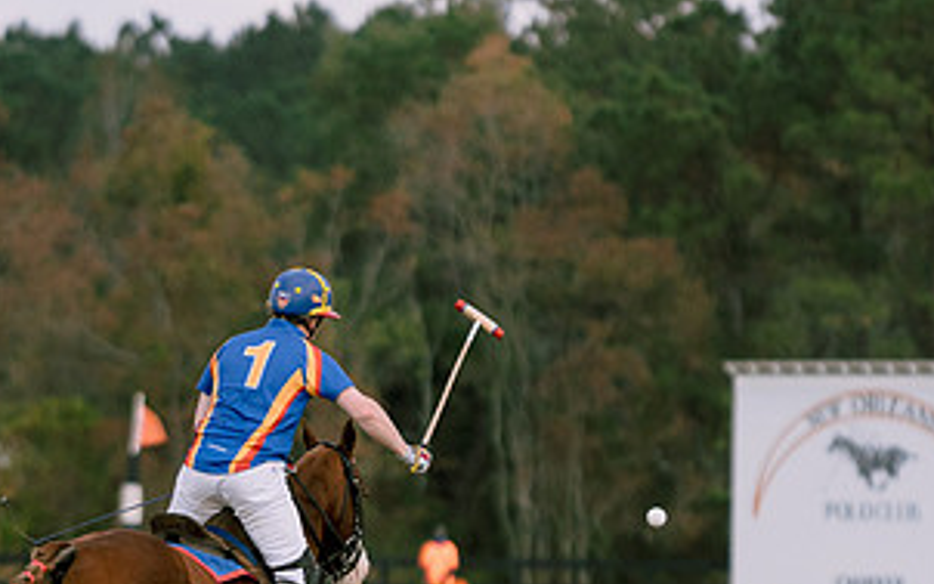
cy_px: 647
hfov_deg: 5.1
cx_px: 164
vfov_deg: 3.2
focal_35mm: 408
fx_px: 10389
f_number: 2.8
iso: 200
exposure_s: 1/4000
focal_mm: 140
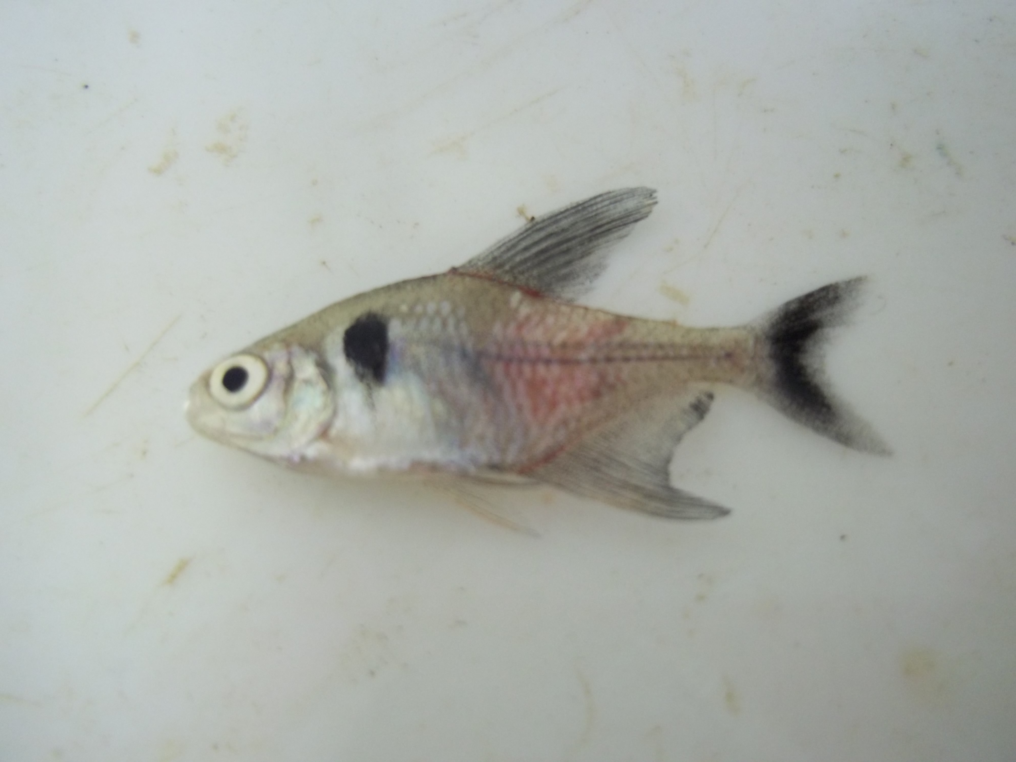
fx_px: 1057
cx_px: 508
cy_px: 381
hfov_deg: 51.4
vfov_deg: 39.7
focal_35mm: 36
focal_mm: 6.5
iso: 172
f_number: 3.1
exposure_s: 1/8
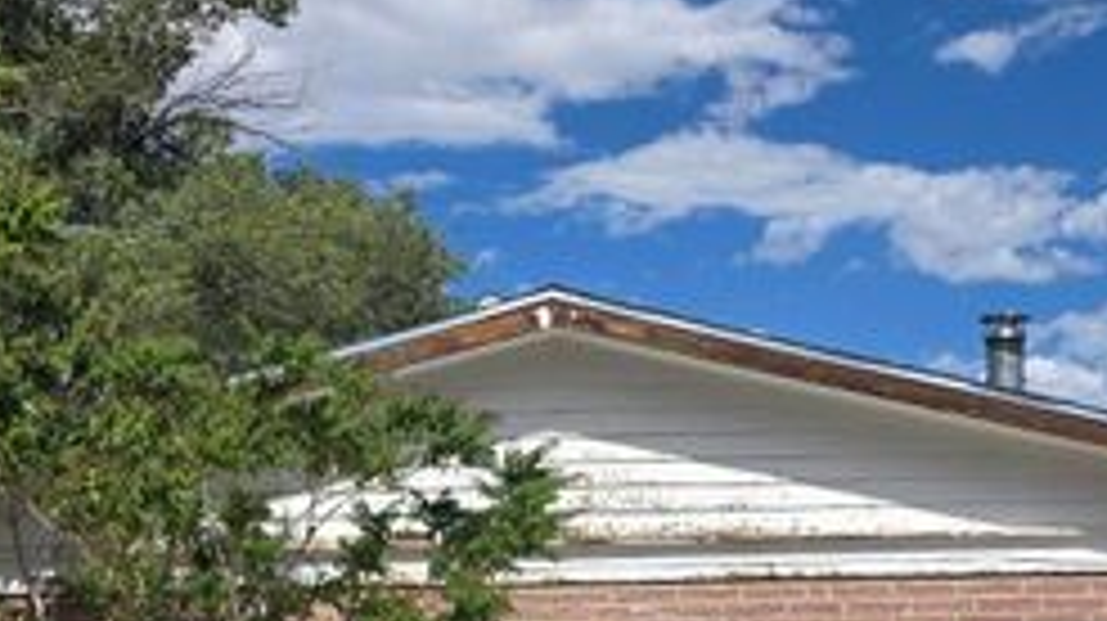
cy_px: 601
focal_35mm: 68
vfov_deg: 17.3
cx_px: 562
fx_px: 1995
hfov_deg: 31.0
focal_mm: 6.3
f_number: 1.7
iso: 64
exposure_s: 1/7944
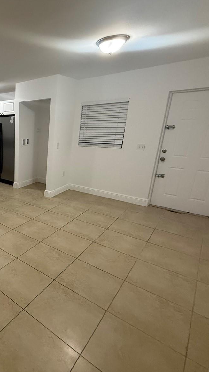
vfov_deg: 83.8
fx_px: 207
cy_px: 184
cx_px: -7
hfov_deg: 44.3
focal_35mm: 21
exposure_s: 1/60
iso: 250
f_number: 2.2
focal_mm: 2.22
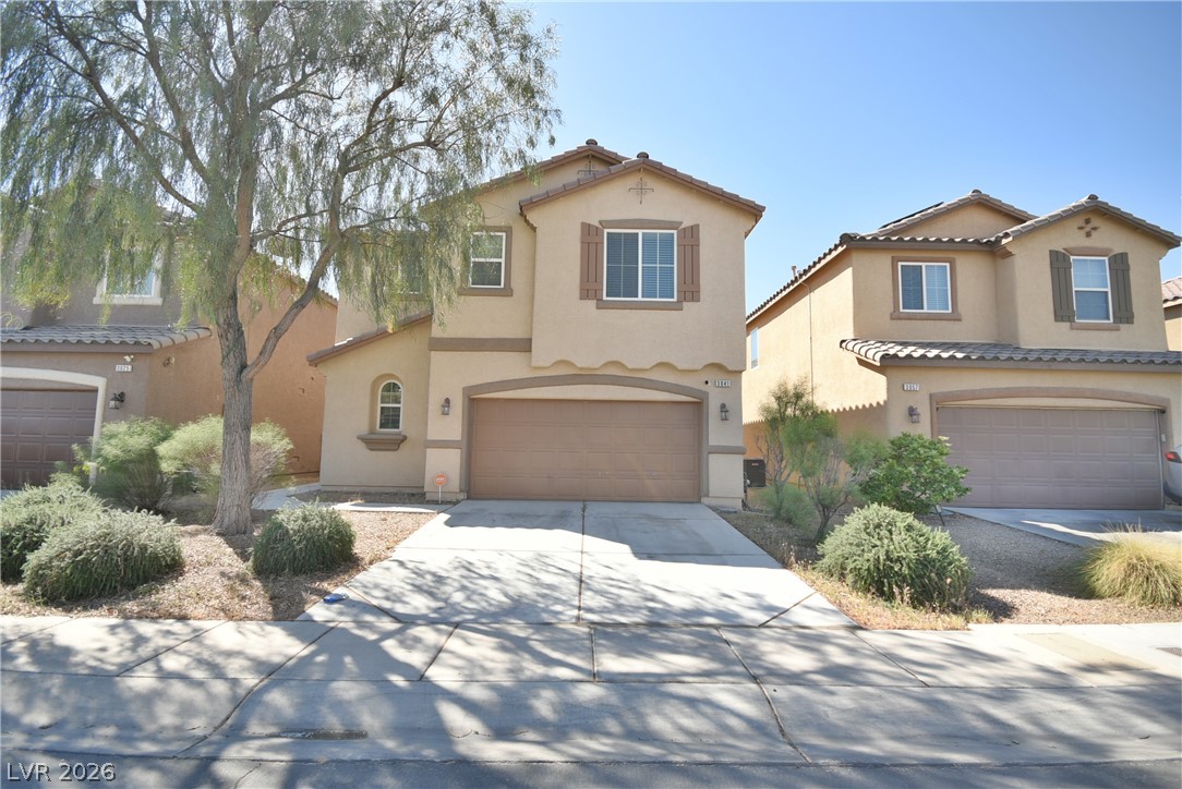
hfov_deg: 100.4
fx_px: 493
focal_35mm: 15
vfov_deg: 77.4
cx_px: 591
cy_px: 394
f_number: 6.3
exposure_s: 1/250
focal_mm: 10
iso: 400
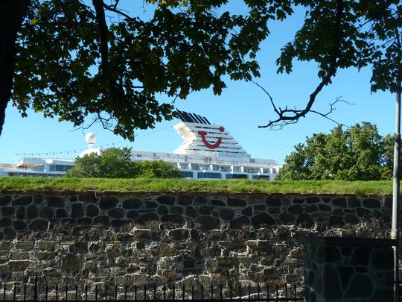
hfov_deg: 42.9
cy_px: 151
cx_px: 201
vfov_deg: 32.9
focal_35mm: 44
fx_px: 511
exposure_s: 1/250
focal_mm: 7.3
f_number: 4
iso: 80
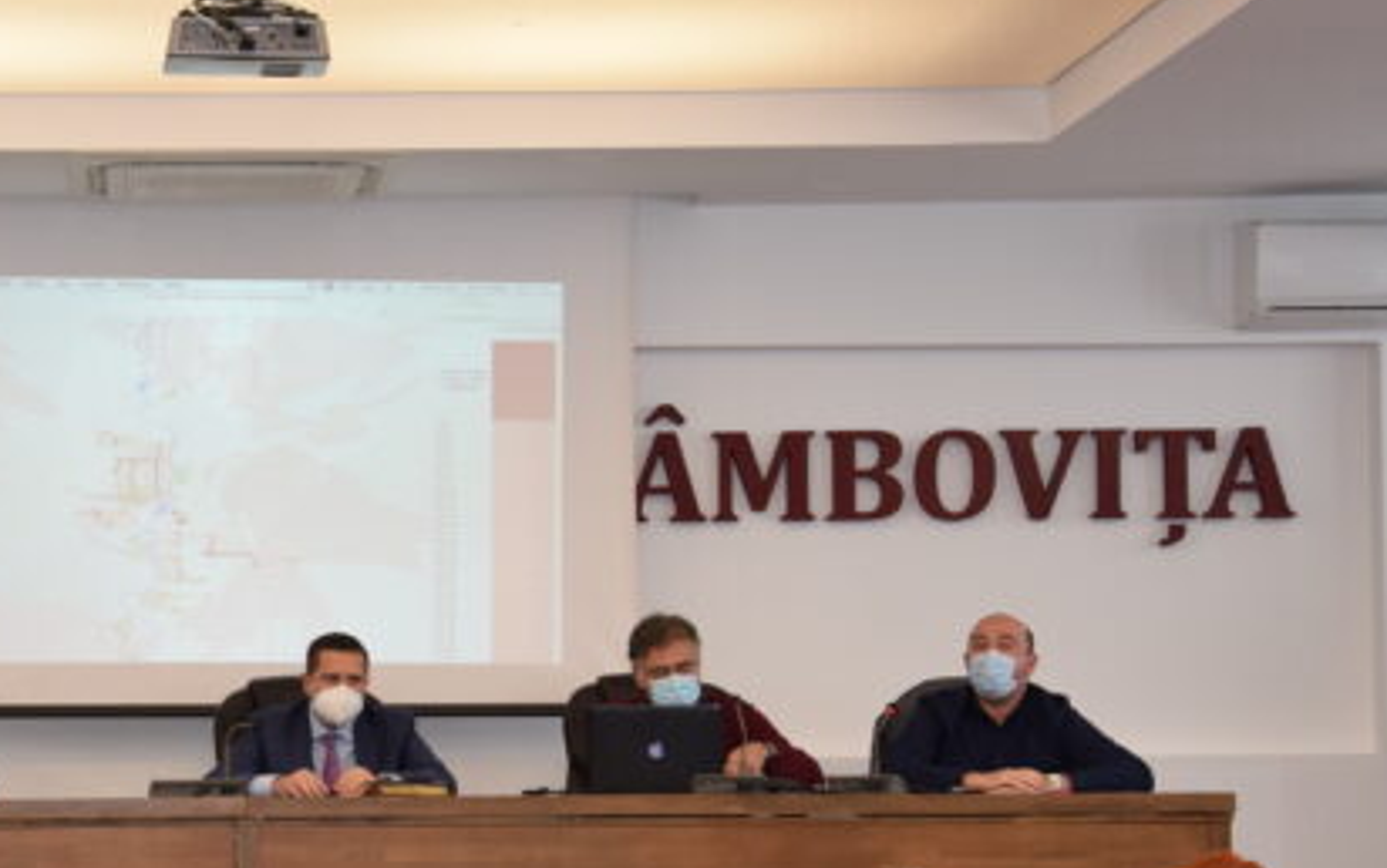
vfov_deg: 11.5
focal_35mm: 114
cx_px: 279
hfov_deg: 18.1
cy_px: 621
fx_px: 4312
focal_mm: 40
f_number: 5
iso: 800
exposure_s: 1/100
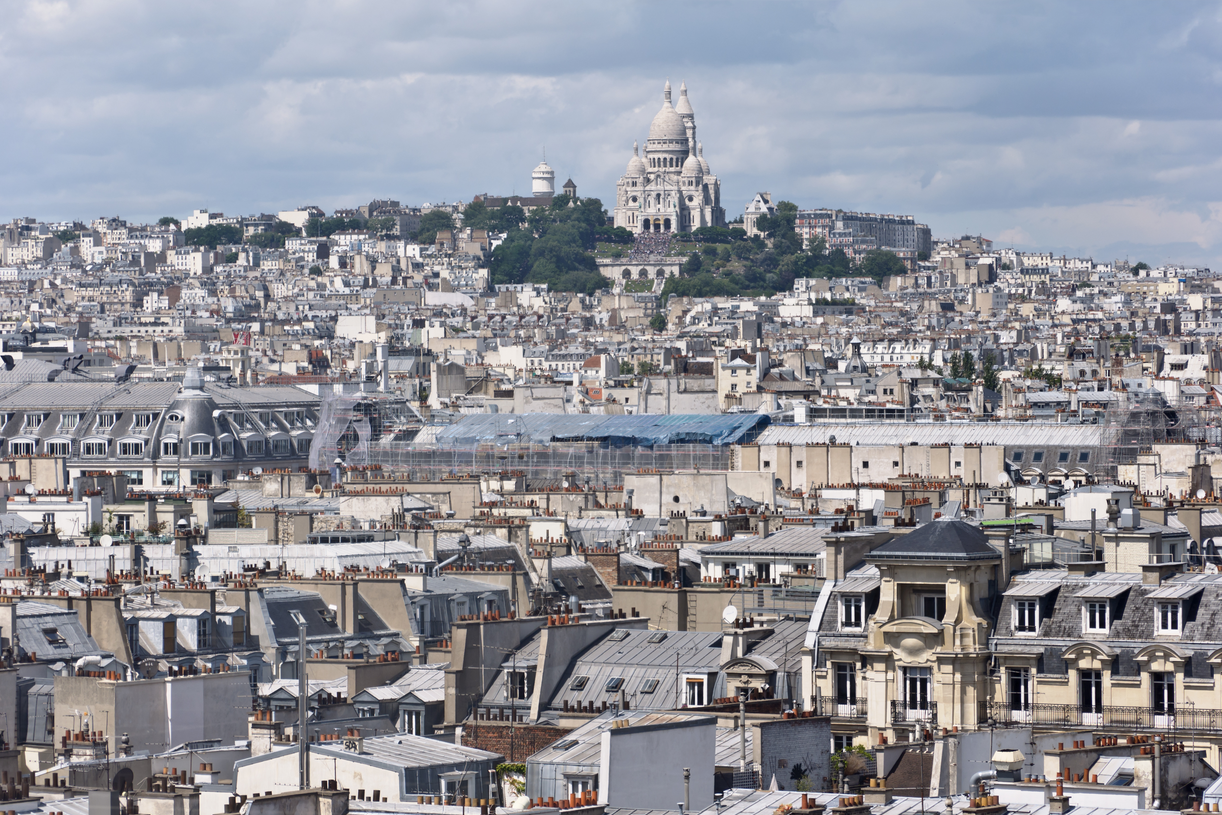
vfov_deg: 8.7
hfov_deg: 13.0
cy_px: 409
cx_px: 611
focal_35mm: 159
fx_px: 5380
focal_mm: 105
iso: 200
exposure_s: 1/640
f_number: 8
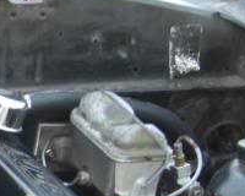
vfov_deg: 8.2
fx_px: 1356
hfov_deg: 9.6
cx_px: -249
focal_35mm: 187
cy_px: 260
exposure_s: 1/80
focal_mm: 7.9
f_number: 2.8
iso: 100
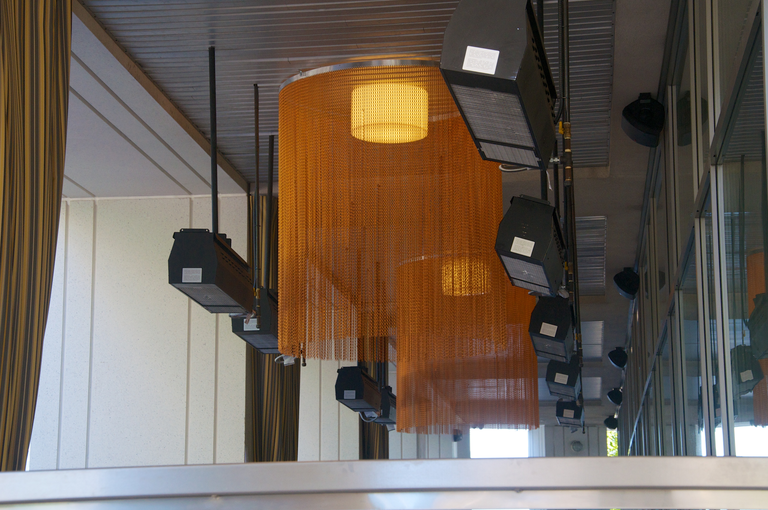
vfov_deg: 17.0
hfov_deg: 25.4
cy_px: 247
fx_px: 1705
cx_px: 408
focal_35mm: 80
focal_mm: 50
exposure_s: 1/80
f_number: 8
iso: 640
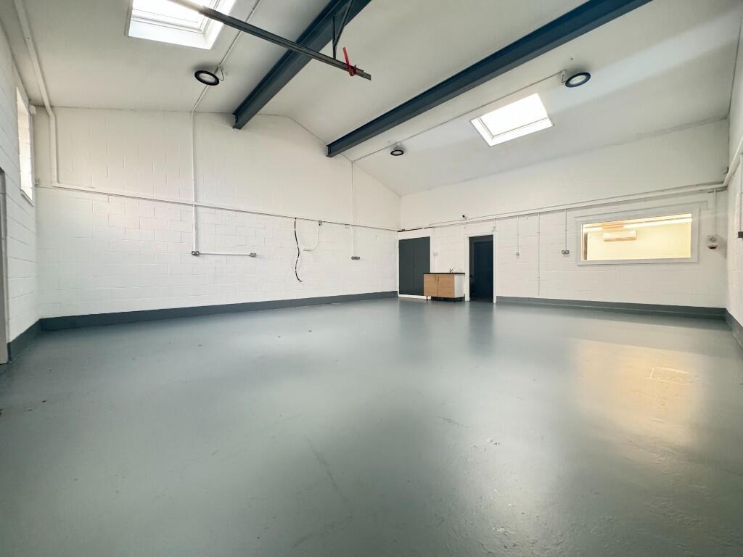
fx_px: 300
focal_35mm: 14
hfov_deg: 102.1
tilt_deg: -0.5
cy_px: 278
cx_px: 372
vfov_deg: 85.7
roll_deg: +0.5
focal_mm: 2.22
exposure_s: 1/50
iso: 500
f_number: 2.2
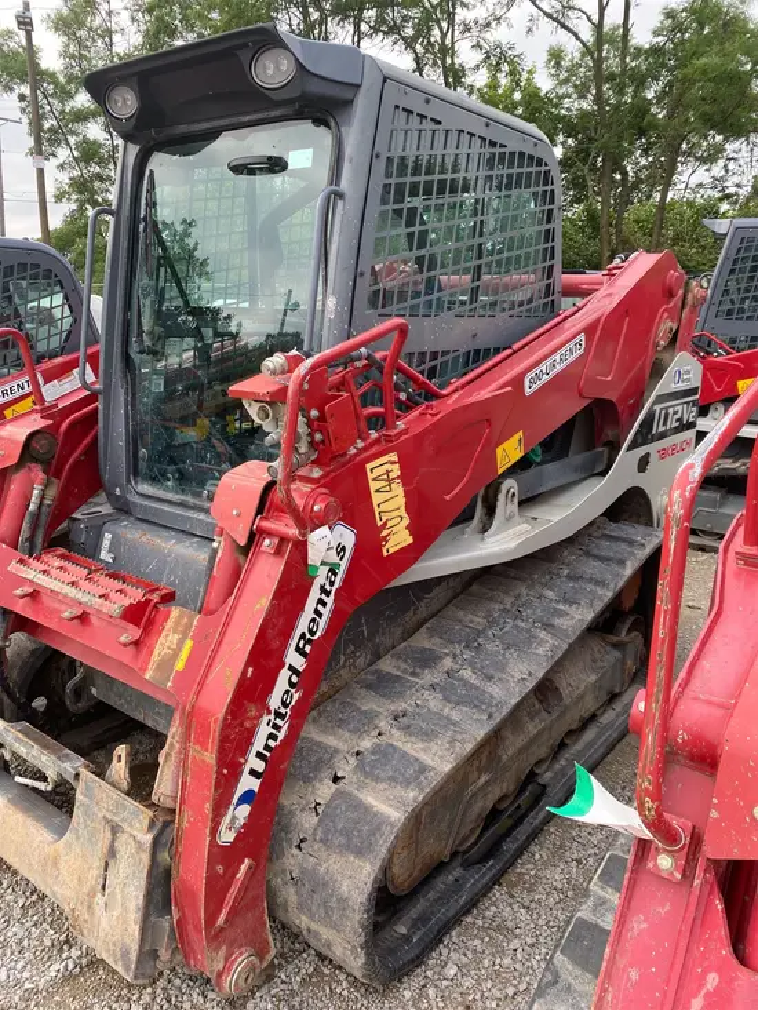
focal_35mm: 26
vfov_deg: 67.3
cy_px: 505
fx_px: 759
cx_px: 379
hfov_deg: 53.1
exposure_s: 1/588
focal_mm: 4.25
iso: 32
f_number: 1.8
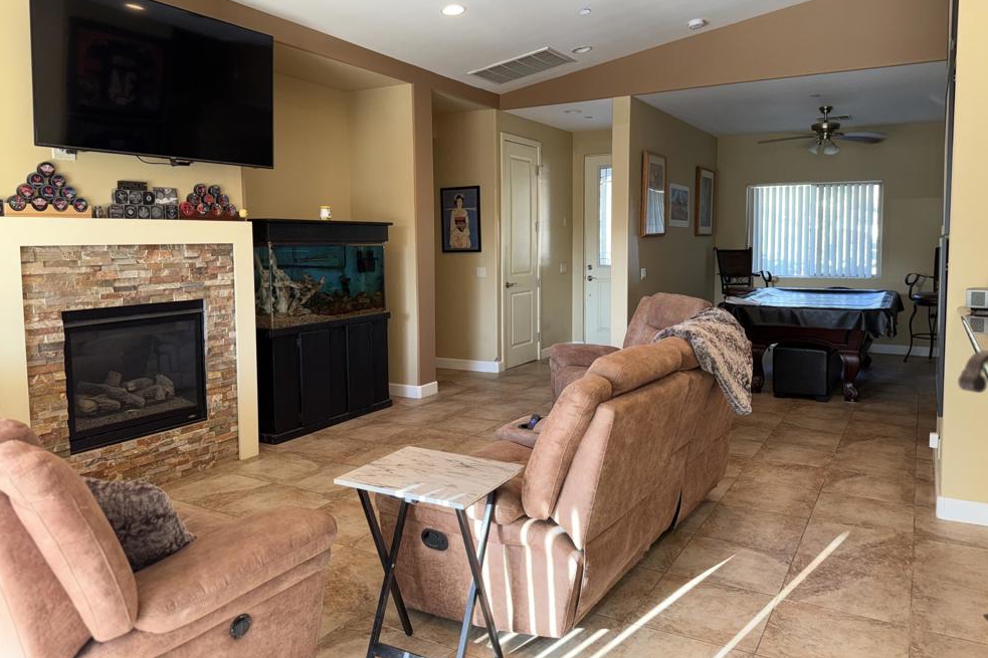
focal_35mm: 26
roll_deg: +0.2
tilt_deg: -4.0
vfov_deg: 49.4
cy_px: 291
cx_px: 511
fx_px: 713
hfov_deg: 69.4
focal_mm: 6.76
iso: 50
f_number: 1.78
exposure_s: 1/38
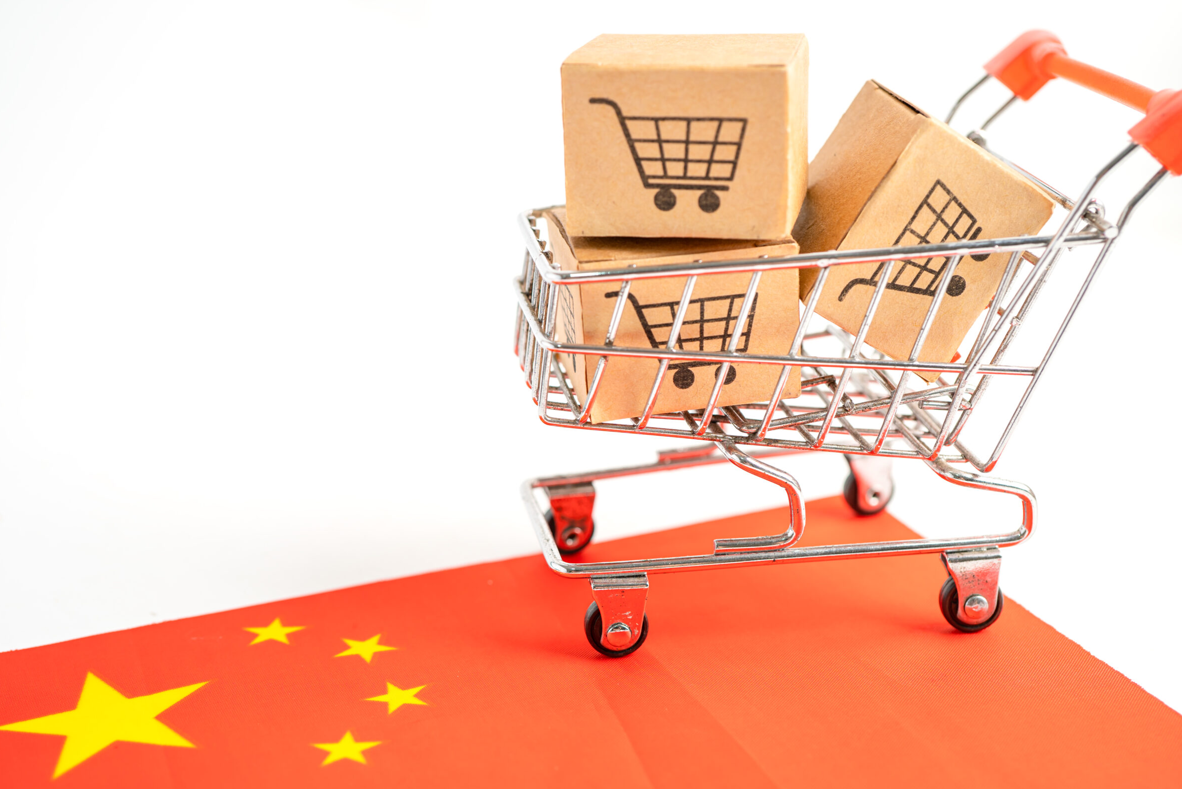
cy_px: 398
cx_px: 635
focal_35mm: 54
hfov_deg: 36.8
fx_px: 1773
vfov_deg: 25.1
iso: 100
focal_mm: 50
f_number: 4.5
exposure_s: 1/60
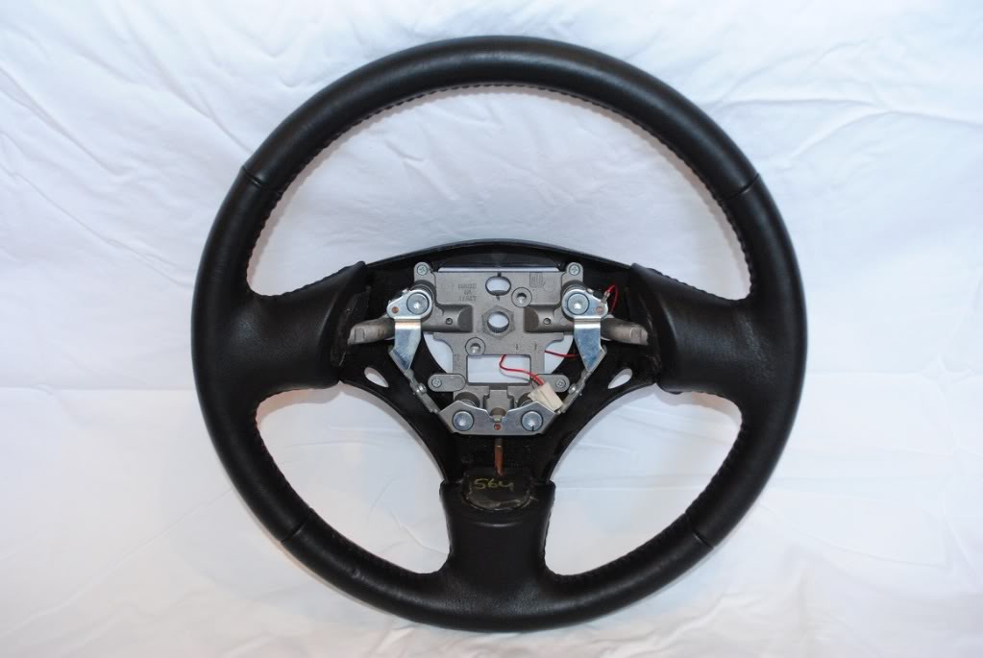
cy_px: 329
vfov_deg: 40.1
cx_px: 492
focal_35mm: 33
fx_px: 902
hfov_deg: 57.2
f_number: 5
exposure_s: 1/30
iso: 800
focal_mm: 22
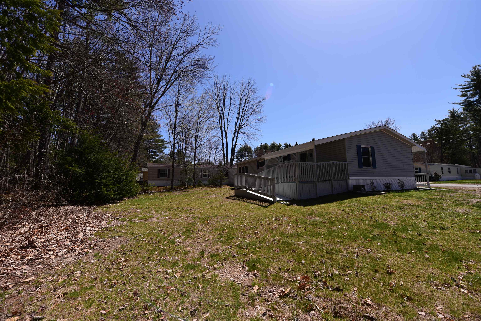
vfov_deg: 81.2
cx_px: 240
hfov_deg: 104.2
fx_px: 187
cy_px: 160
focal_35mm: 14
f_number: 5
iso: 200
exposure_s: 1/2000
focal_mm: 14
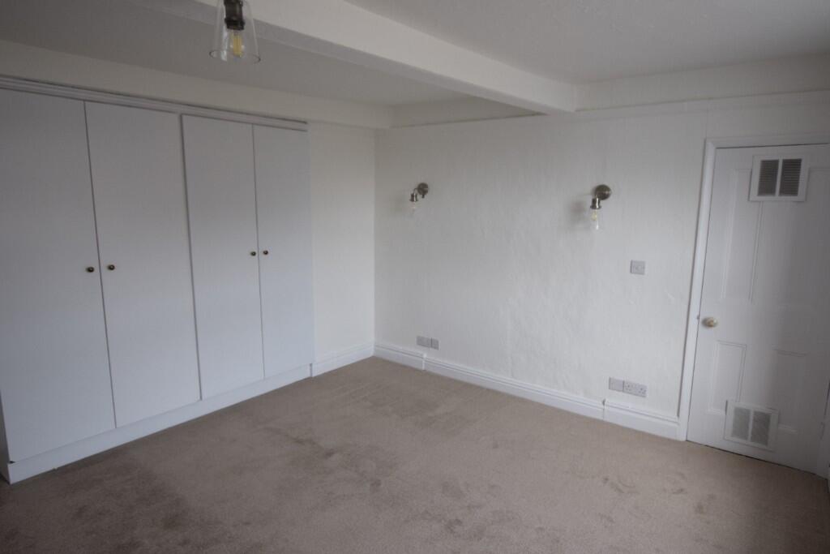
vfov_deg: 59.5
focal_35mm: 21
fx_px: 484
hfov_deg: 81.2
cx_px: 415
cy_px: 277
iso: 400
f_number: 5
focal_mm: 14
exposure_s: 1/100
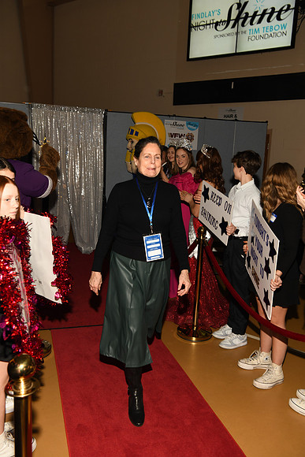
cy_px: 228
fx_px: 432
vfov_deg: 55.8
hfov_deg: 38.9
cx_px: 152
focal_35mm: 34
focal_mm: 34
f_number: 5.6
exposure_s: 1/60
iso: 400
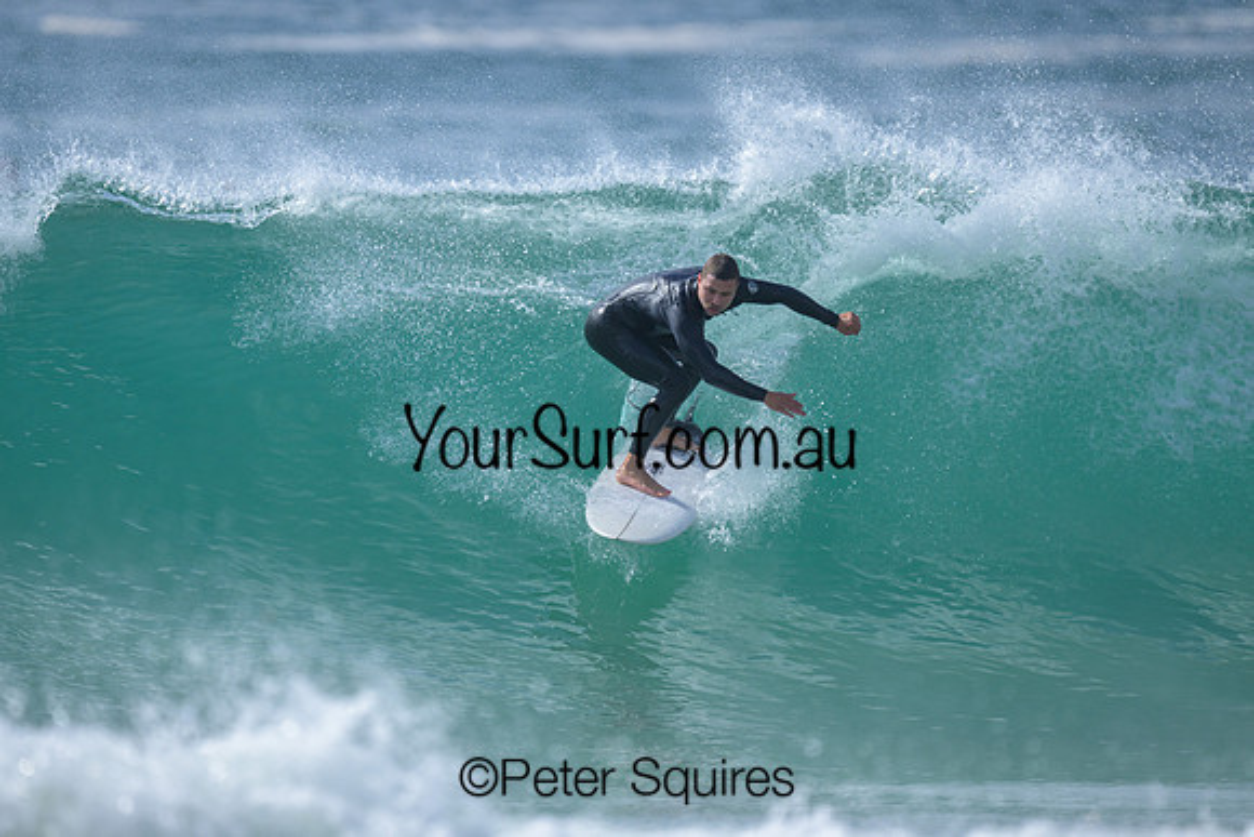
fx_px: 31980
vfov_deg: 1.5
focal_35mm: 918
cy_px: 364
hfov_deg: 2.2
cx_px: 563
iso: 360
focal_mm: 800
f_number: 6.3
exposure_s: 1/2000
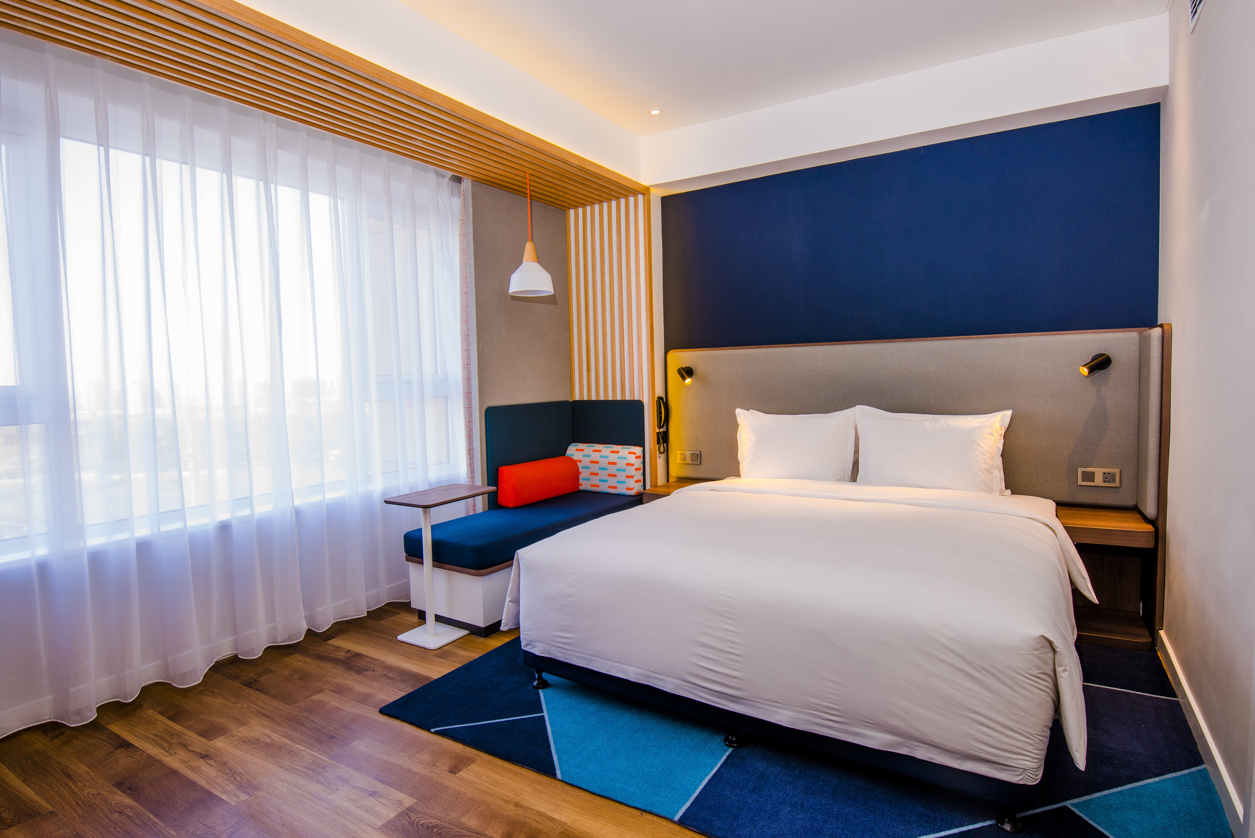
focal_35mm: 18
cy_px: 419
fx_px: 628
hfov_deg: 90.0
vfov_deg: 67.4
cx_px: 628
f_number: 9
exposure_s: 1/10
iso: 320
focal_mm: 18
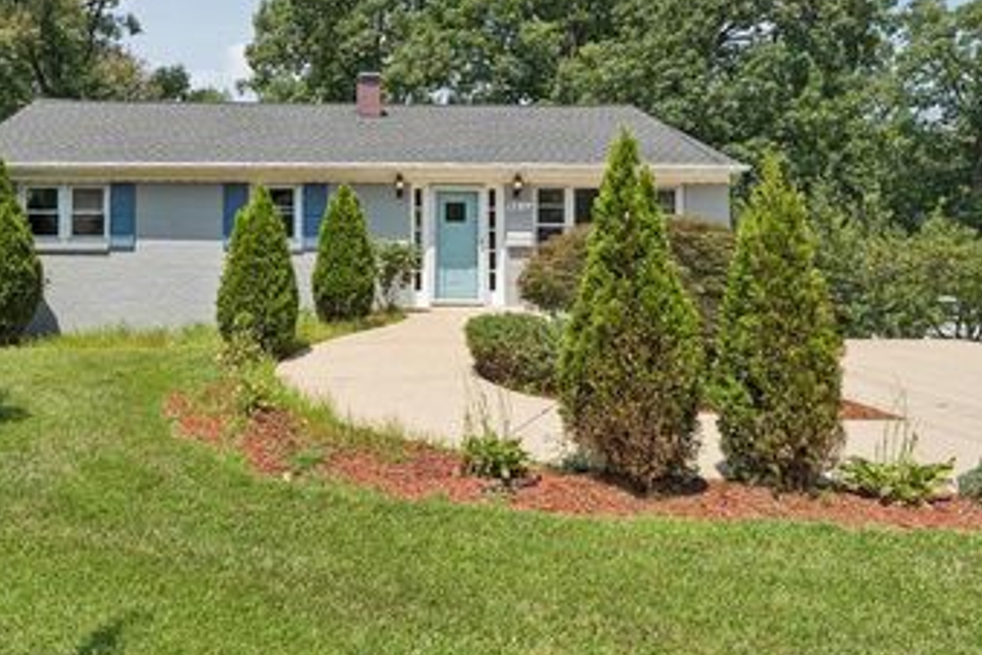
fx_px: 764
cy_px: 204
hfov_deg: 64.0
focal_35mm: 28
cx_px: 339
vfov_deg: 45.5
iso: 1250
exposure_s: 1/3200
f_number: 7.1
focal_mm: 19
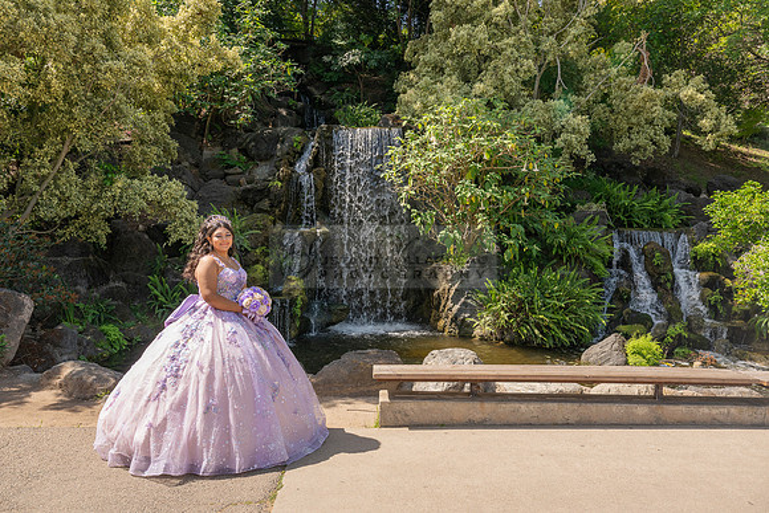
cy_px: 256
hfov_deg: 72.5
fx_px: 524
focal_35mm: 25
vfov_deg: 52.2
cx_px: 385
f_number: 9
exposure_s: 1/200
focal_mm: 24
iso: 200
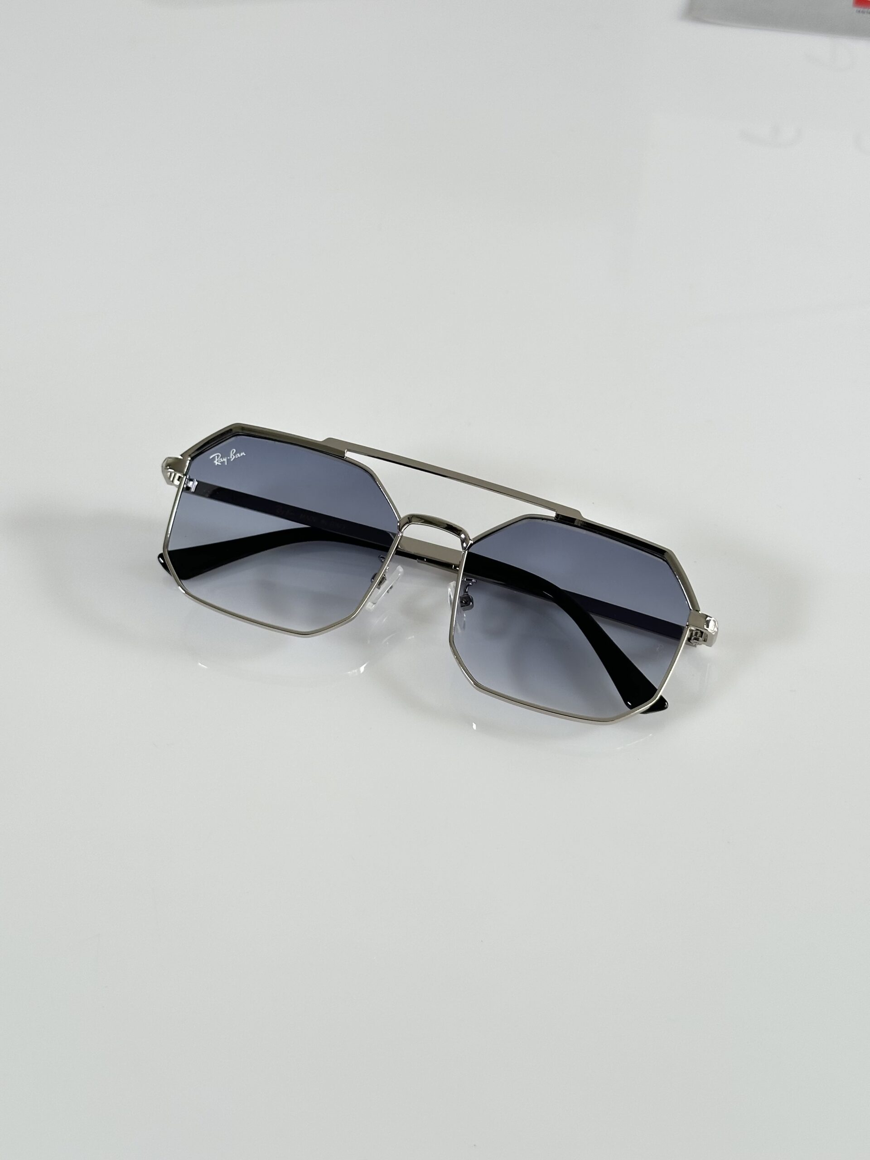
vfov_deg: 39.7
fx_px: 1609
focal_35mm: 48
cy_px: 580
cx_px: 435
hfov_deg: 30.3
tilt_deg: -50.3
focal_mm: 6.86
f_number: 1.78
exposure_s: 1/121
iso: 64
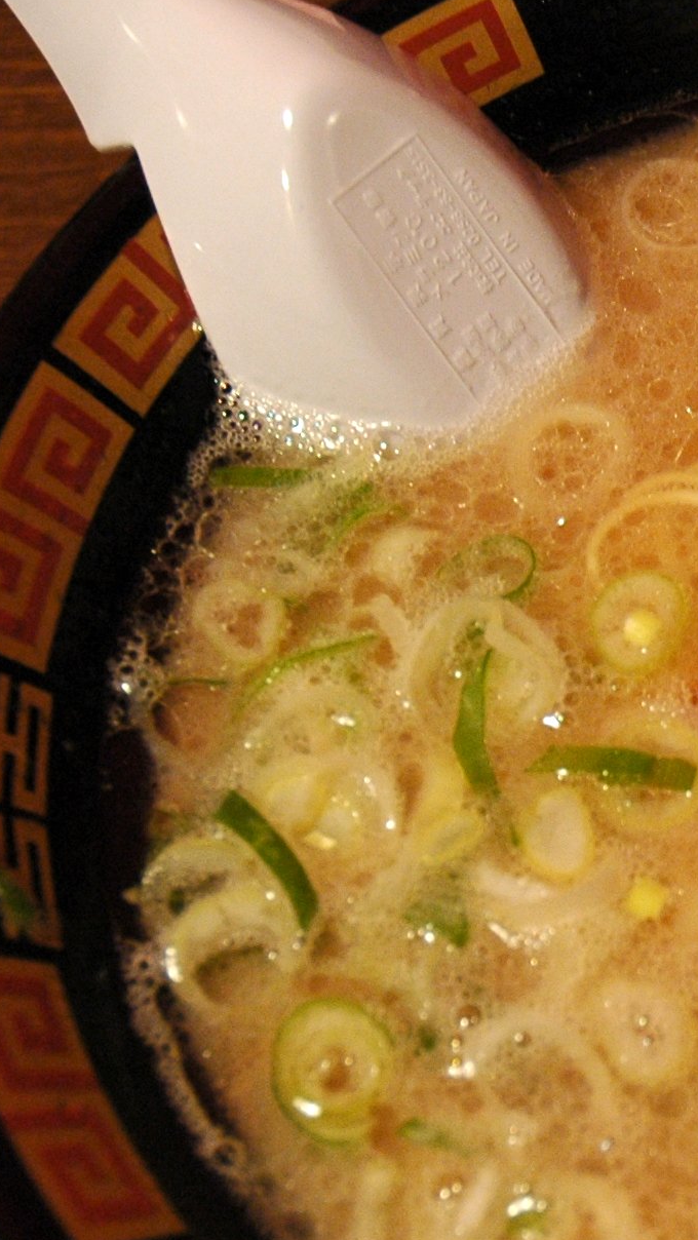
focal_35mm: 86
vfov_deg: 24.6
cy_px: 791
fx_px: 2828
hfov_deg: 13.7
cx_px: 840
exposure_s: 1/30
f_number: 3.8
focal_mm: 22
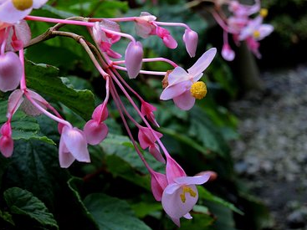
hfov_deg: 21.3
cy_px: 80
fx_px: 816
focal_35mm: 92
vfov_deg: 16.0
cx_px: 113
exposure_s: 1/200
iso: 200
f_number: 3.2
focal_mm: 14.1
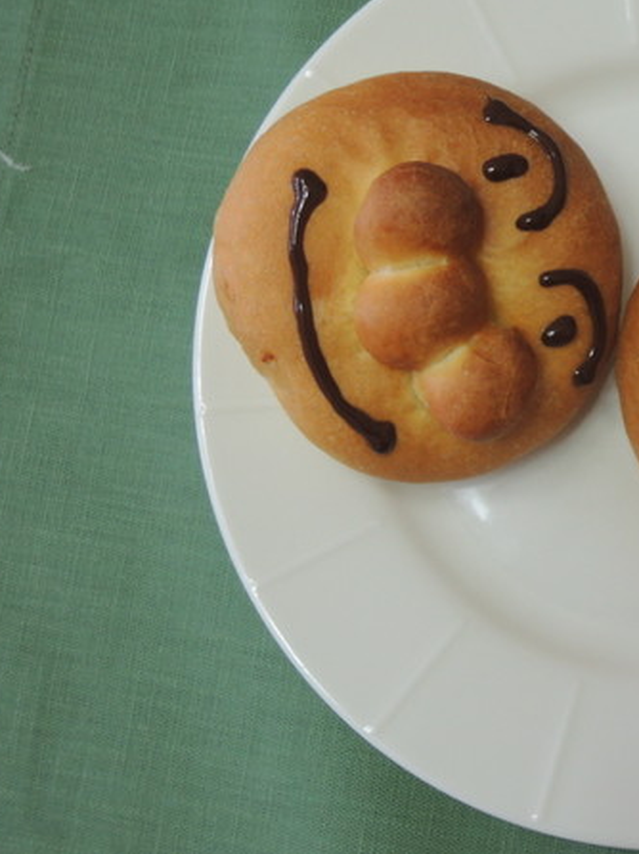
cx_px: 545
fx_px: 1823
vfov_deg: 26.3
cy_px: 425
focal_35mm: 74
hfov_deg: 19.6
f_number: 4
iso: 400
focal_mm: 9.9
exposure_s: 1/25
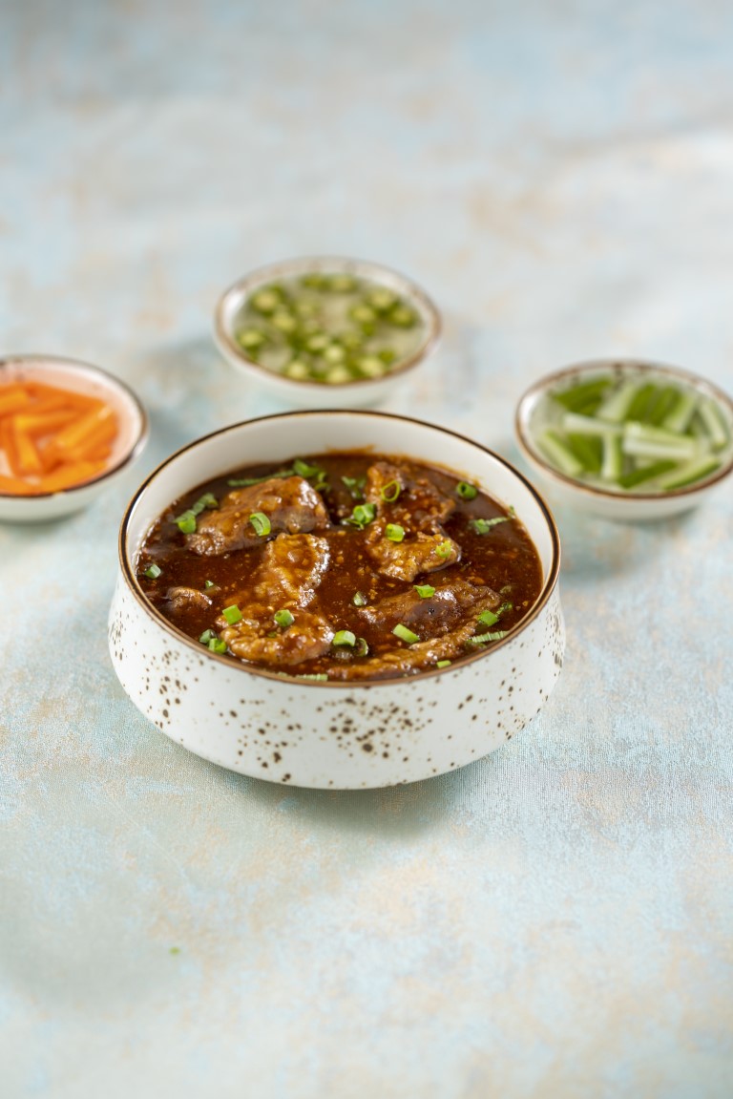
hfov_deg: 16.1
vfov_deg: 23.9
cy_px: 550
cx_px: 366
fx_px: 2594
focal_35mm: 85
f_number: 2.5
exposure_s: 1/100
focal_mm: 85
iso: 50
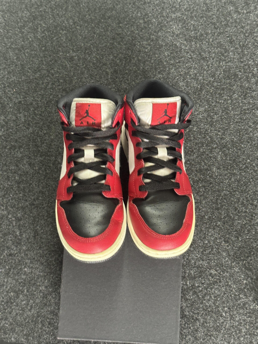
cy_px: 172
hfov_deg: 30.3
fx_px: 477
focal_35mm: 48
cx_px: 129
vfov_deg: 39.7
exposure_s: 1/33
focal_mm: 6.86
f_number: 1.78
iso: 400
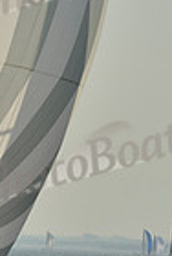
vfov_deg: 4.1
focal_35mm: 504
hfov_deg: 2.7
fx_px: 3594
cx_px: -122
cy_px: -95
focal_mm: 122
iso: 200
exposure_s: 1/1250
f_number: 10
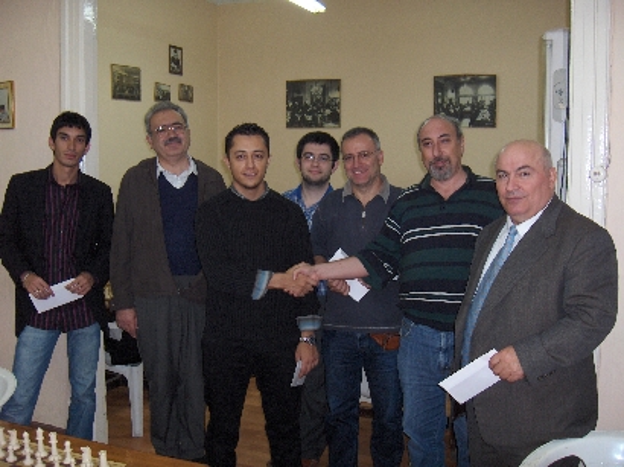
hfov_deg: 47.9
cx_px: 312
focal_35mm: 39
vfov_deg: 36.8
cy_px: 234
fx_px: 703
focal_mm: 8
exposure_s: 1/60
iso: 100
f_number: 2.8
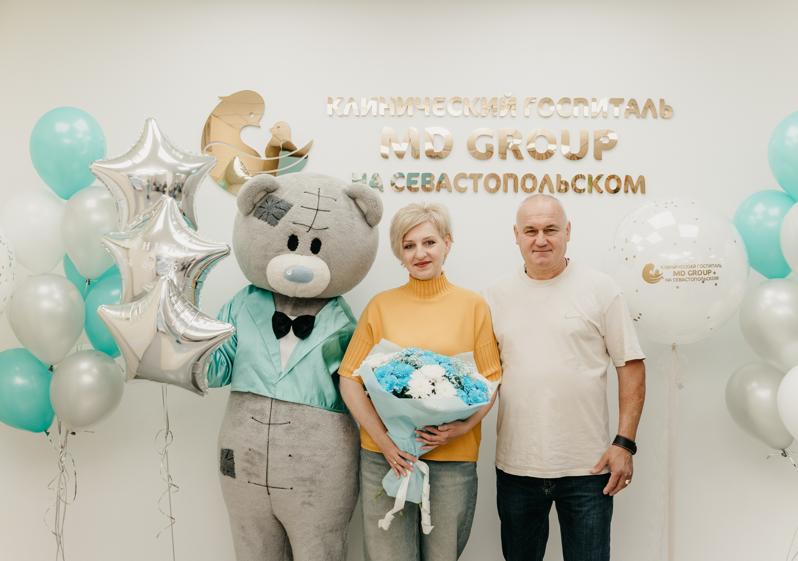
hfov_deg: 49.3
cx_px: 371
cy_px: 276
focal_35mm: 39
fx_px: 870
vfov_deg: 35.7
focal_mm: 35
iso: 400
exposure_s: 1/160
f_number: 4.5
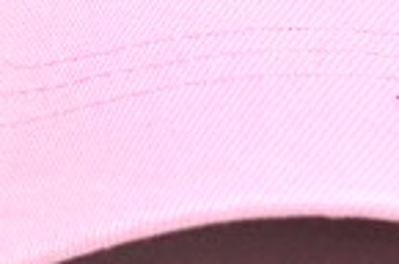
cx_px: 314
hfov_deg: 11.0
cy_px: -248
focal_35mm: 187
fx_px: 2068
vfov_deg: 7.1
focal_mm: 28
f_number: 5.6
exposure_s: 1/125
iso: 320
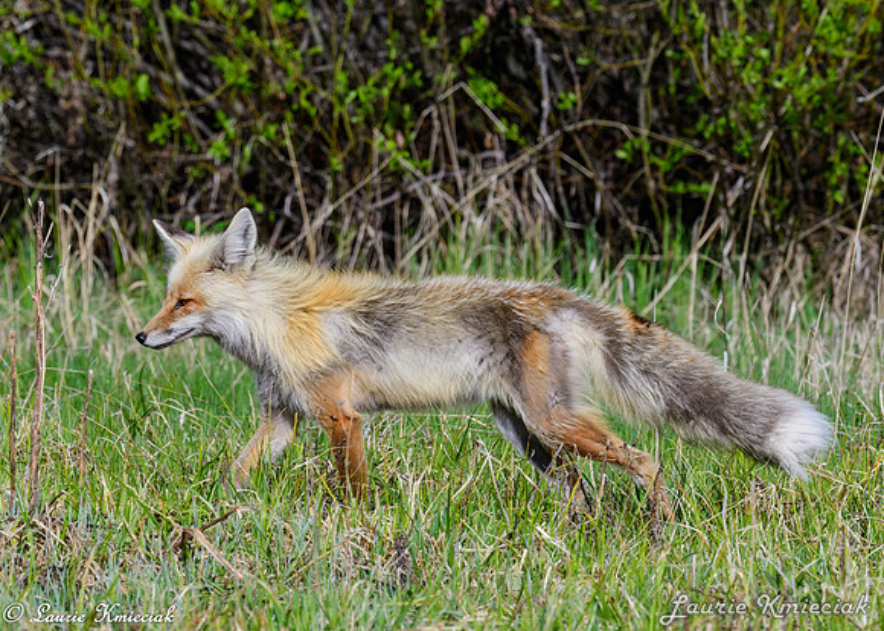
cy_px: 341
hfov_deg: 2.0
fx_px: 25440
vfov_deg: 1.4
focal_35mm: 1014
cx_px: 286
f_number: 11
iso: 400
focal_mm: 500
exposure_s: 1/640
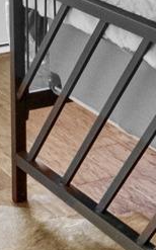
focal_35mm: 155
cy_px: -244
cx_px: 328
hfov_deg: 8.0
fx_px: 1056
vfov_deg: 12.1
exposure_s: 1/1.25
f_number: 10
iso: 400
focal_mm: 10
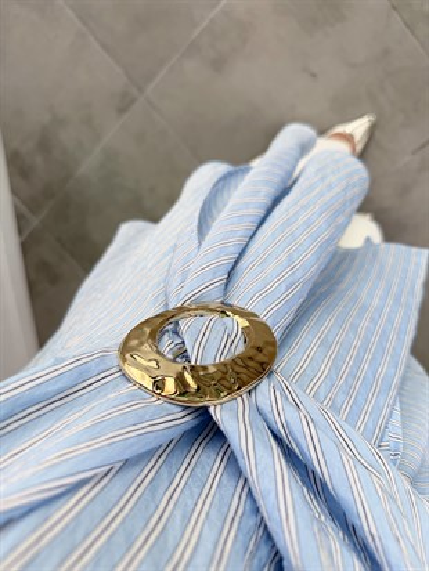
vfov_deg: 71.6
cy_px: 286
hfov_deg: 56.8
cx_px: 214
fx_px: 396
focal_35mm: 24
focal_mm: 6.76
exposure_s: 1/476
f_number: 1.78
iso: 100
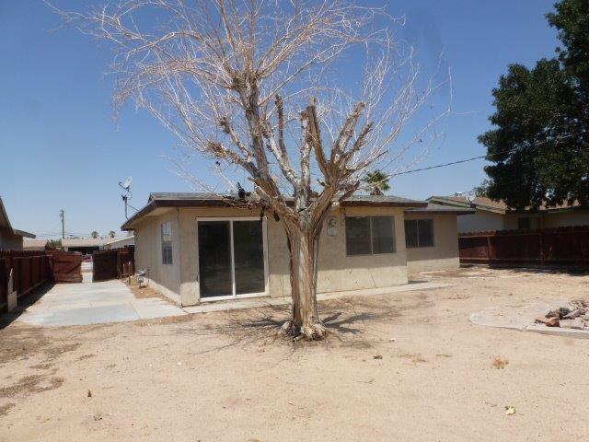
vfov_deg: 56.8
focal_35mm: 24
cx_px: 294
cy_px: 221
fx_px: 408
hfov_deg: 71.6
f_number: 5.6
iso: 100
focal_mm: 4.3
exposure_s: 1/400
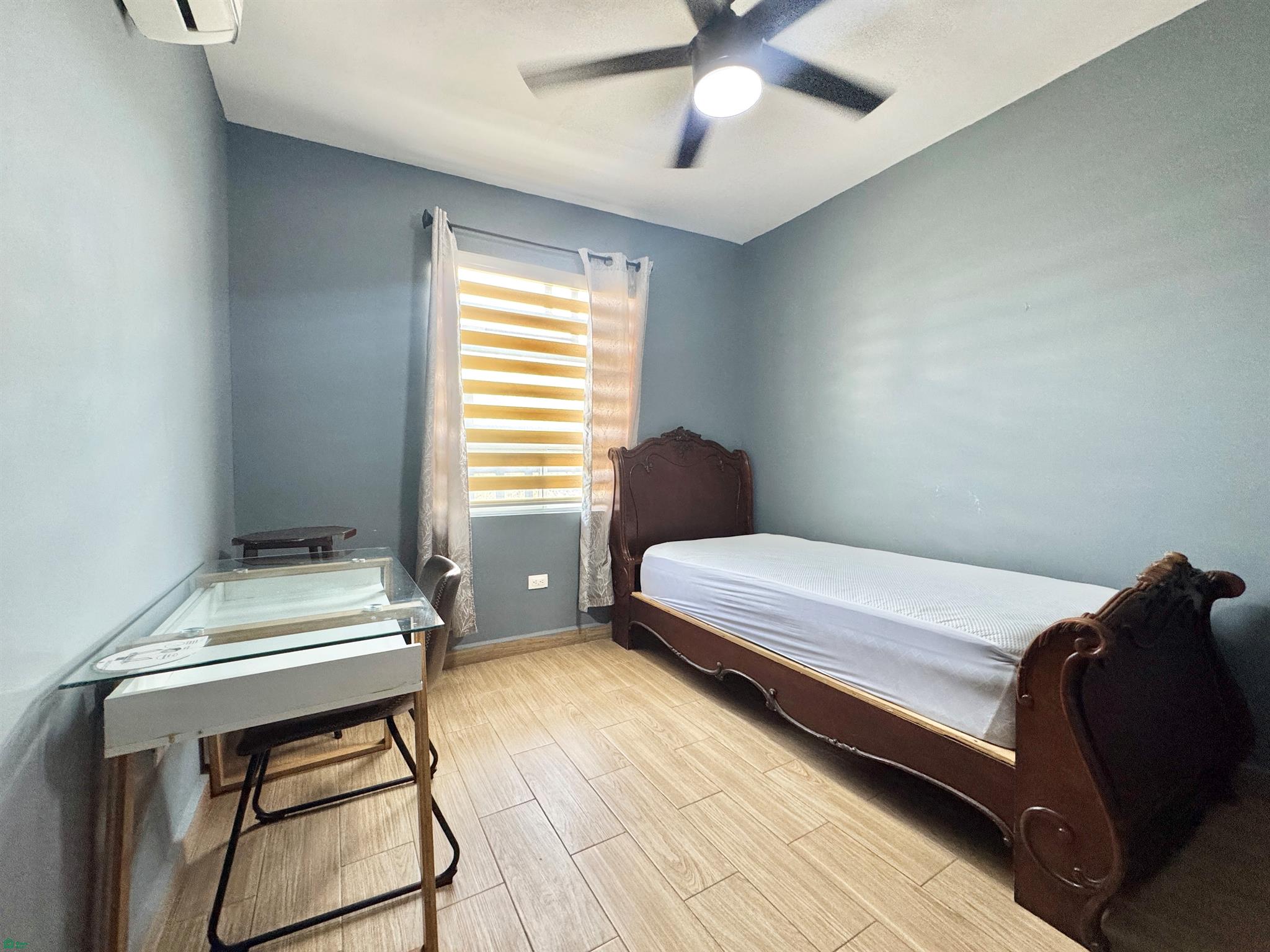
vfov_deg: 85.7
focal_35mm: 14
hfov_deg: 102.1
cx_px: 635
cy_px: 476
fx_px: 514
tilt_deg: -1.3
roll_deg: +0.3
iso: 250
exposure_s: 1/60
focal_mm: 2.22
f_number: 2.2
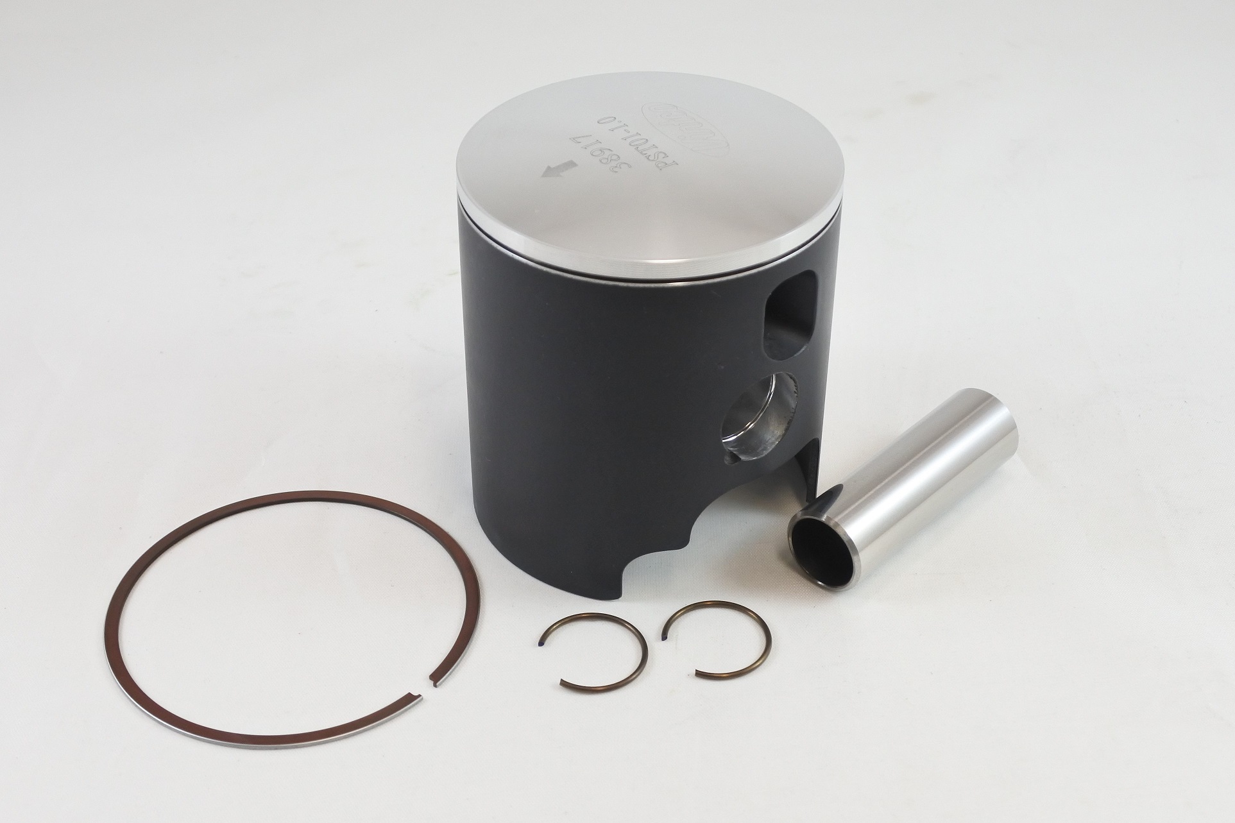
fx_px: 1235
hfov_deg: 53.1
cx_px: 618
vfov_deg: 36.9
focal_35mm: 36
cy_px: 412
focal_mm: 13.7
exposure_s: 1/160
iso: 400
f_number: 4
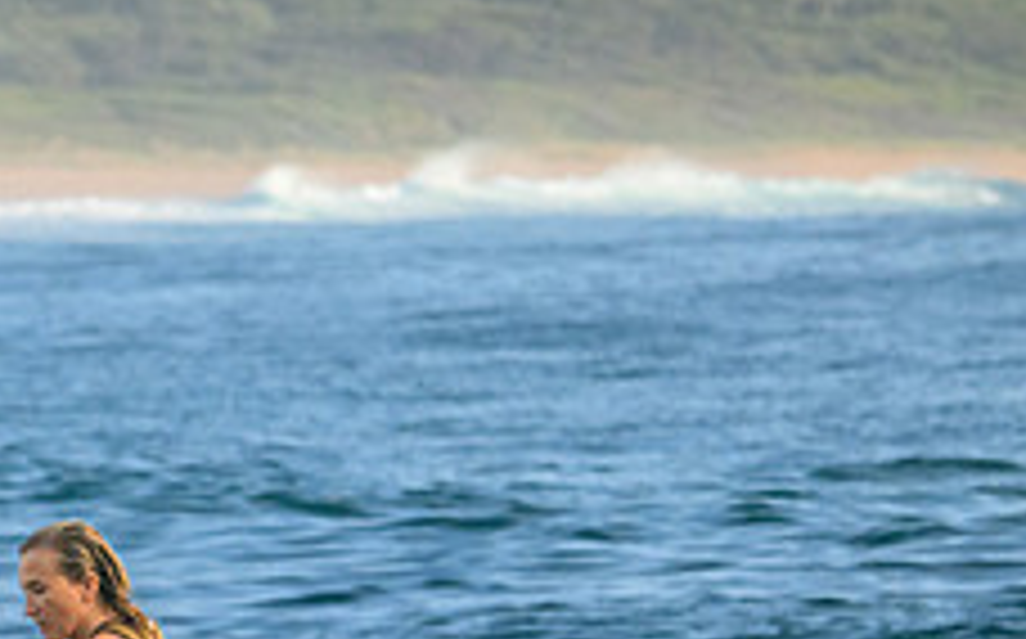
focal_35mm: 908
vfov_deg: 1.4
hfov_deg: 2.3
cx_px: -252
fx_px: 25364
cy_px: 862
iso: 4000
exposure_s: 1/2000
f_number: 11
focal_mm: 350
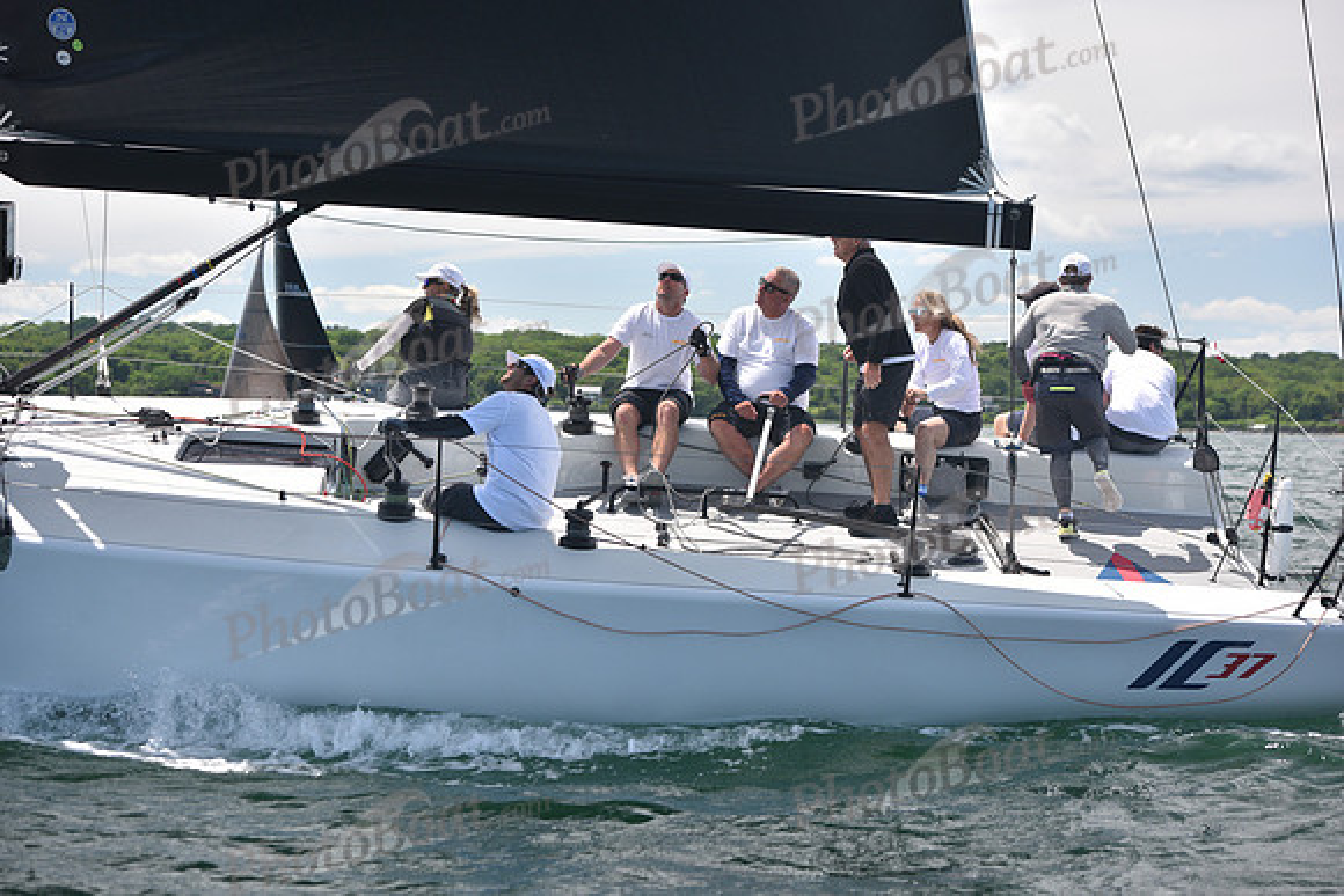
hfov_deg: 25.4
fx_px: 2987
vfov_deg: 17.1
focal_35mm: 80
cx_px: 672
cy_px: 448
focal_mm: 80
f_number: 5
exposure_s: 1/800
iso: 320
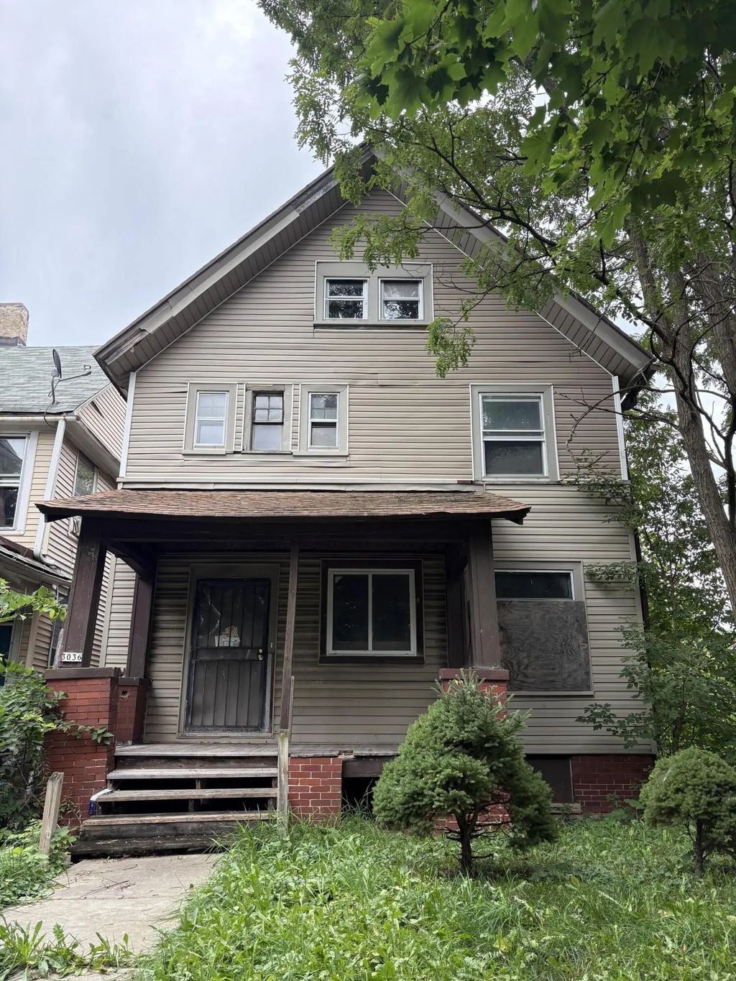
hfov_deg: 53.1
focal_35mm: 26
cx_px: 368
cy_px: 490
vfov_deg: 67.3
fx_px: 737
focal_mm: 5.96
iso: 64
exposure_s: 1/647
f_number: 1.6
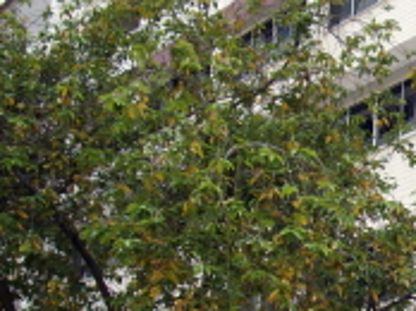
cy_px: 275
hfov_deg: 15.9
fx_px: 1404
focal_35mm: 117
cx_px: 557
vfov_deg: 12.5
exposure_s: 1/250
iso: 80
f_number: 2.8
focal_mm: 6.2
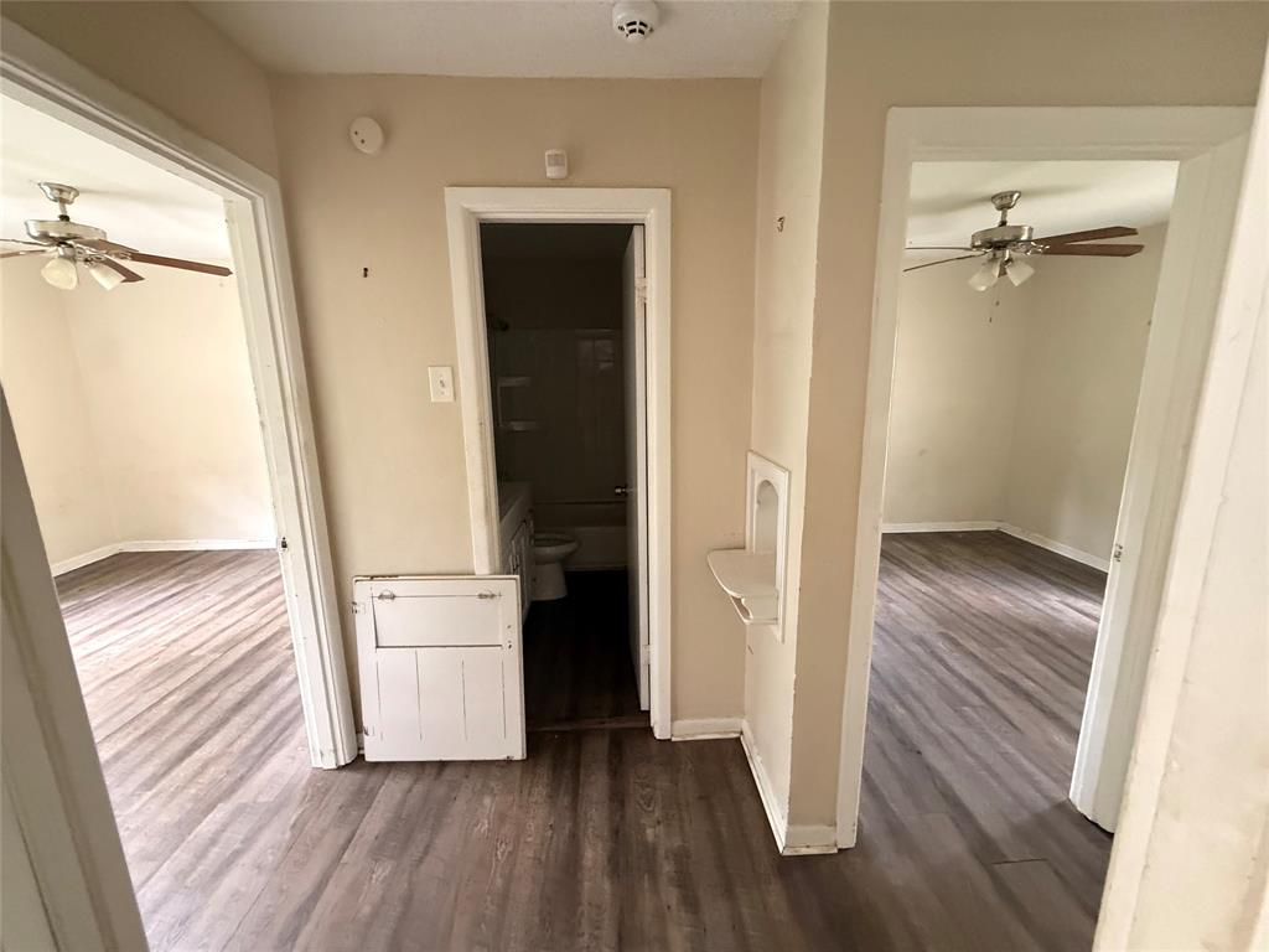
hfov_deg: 102.1
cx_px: 634
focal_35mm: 14
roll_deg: -0.9
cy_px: 476
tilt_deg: -8.9
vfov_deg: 85.7
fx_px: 513
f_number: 2.2
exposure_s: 1/60
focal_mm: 2.22
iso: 800
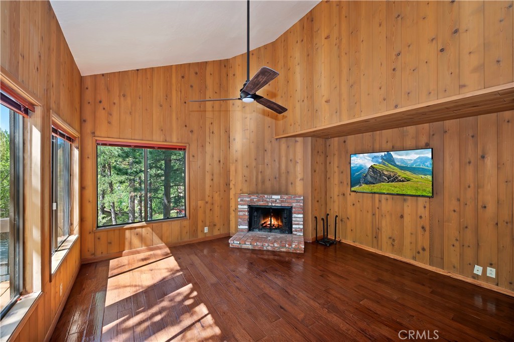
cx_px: 257
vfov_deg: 81.1
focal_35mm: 14
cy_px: 171
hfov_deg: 104.3
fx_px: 200
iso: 280
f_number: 8
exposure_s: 1/20
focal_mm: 14
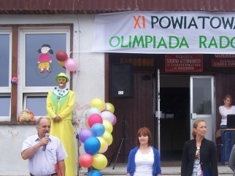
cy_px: 134
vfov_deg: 24.5
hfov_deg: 32.2
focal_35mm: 59
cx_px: 172
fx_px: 401
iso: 80
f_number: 2.8
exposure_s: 1/320
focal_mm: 6.3
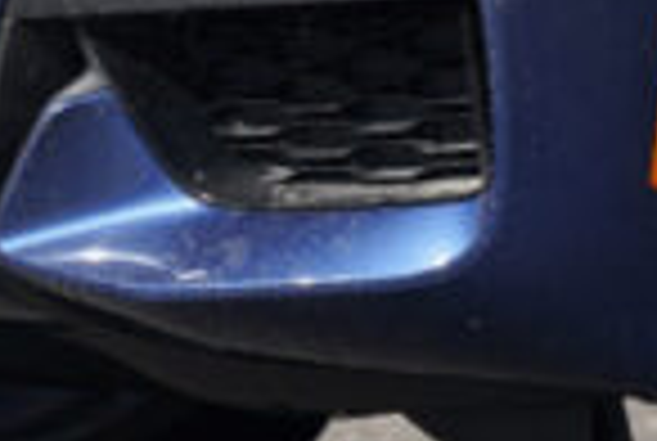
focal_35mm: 1590
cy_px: -418
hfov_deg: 1.3
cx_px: -117
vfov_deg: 0.9
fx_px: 29077
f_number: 5.6
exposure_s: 1/800
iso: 200
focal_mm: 303
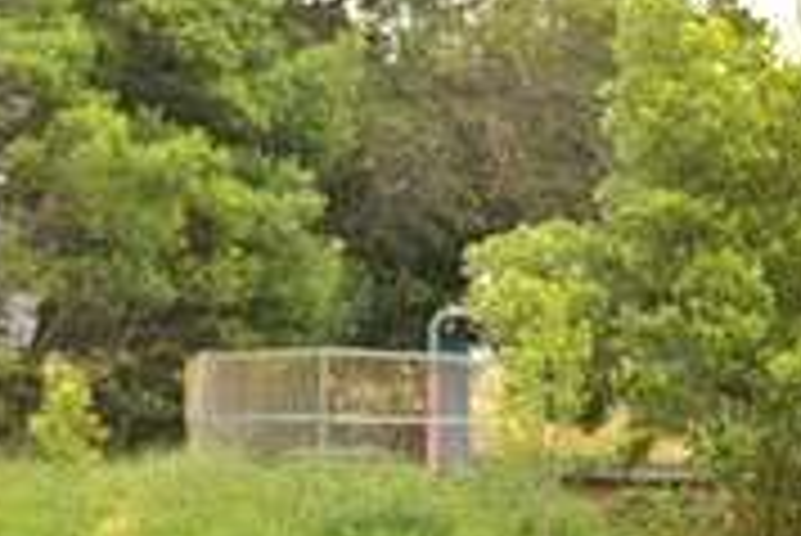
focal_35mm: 260
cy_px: 849
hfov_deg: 7.9
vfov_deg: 5.2
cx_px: 765
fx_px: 5790
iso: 125
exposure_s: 1/250
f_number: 5
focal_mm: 80
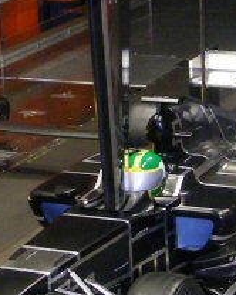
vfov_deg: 13.5
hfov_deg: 10.8
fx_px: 1250
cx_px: 139
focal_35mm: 143
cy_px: 133
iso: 200
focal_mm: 6.3
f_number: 3.5
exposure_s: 1/30
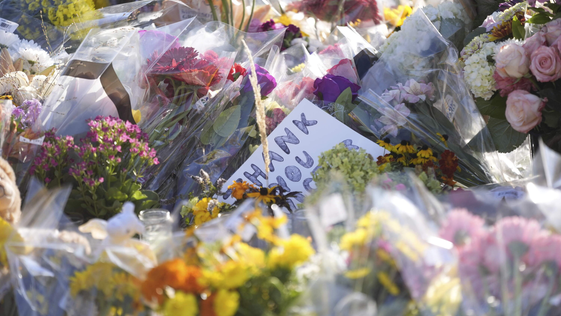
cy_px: 146
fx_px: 3124
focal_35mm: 210
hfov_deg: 10.3
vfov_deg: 5.8
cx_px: 281
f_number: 2.8
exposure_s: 1/2500
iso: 400
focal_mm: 200
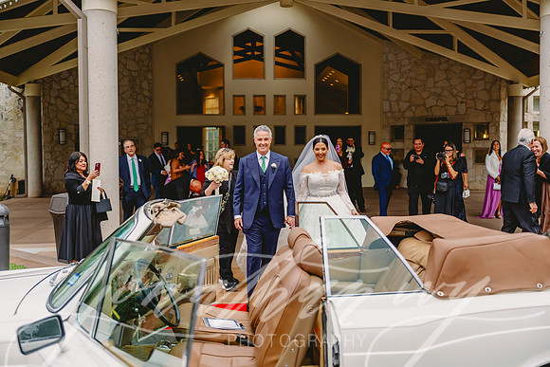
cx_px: 275
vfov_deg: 35.1
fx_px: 581
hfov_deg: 50.7
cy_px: 184
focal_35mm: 38
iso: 500
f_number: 2.8
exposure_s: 1/2000
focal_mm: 38
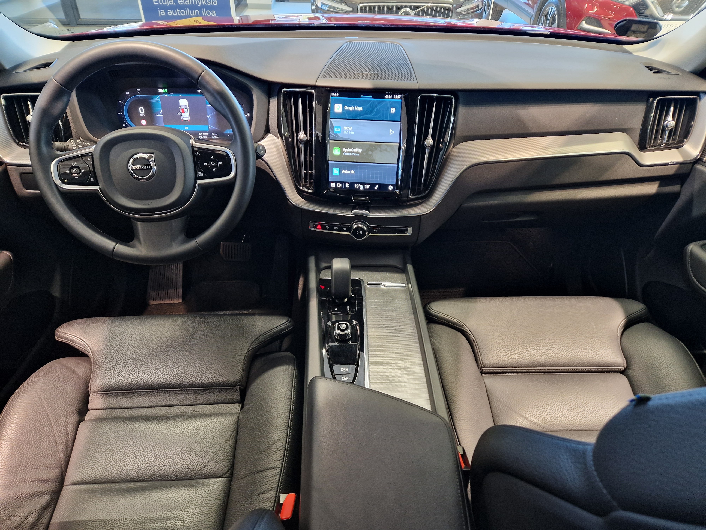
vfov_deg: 58.9
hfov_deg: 73.9
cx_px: 353
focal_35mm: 23
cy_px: 265
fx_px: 469
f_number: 1.8
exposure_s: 1/50
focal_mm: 5.4
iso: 200
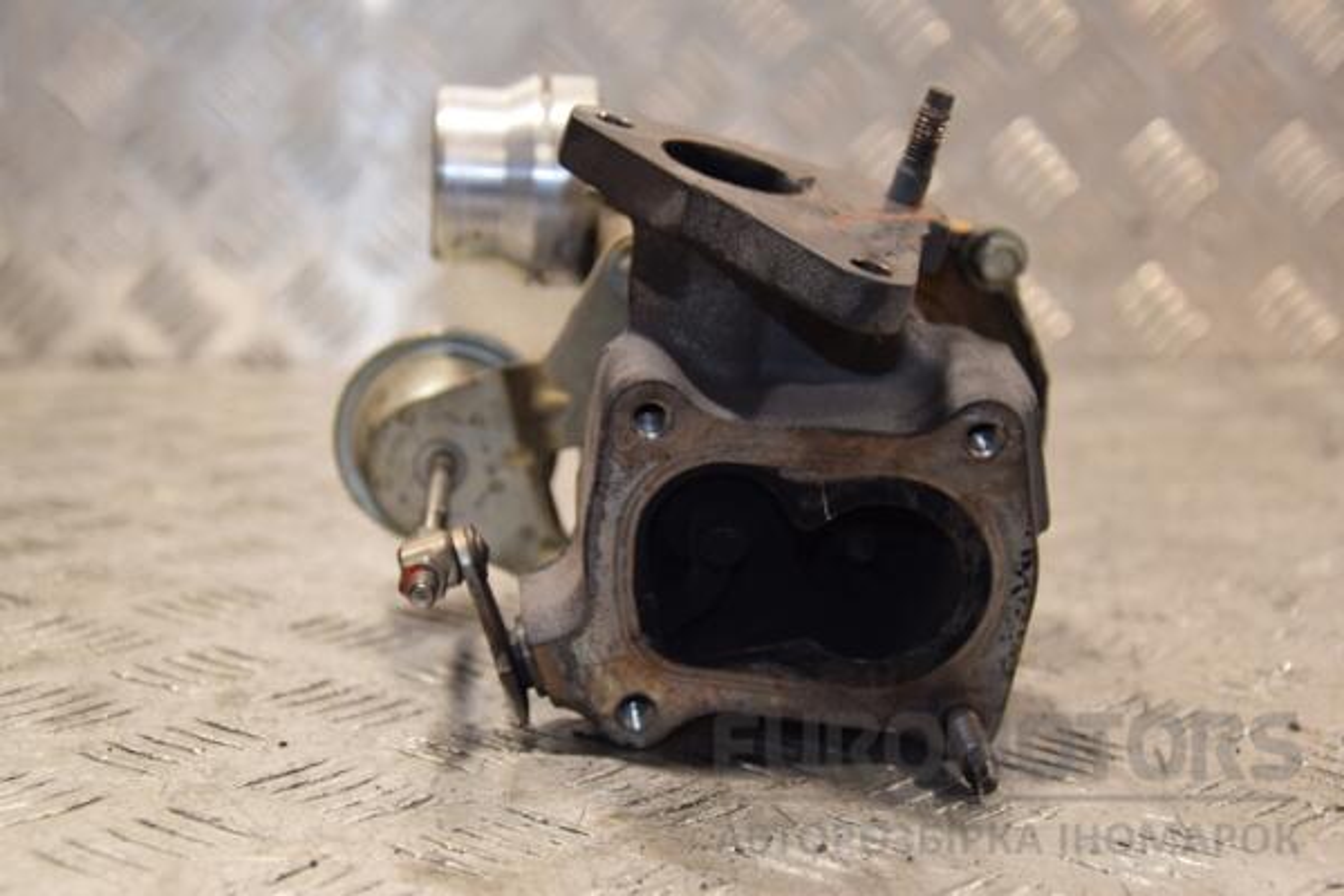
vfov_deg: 18.9
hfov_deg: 28.1
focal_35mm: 72
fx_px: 2688
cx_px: 672
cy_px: 448
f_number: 4.8
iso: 800
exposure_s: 1/160
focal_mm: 48
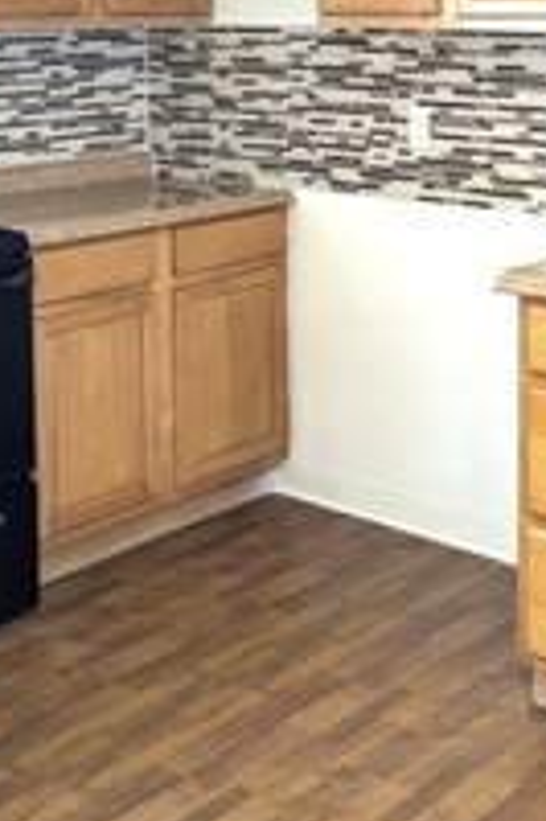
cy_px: 117
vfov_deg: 32.1
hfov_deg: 22.1
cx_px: 472
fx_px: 1367
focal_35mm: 60
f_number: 1.85
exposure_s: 1/24
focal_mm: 6.81
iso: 155
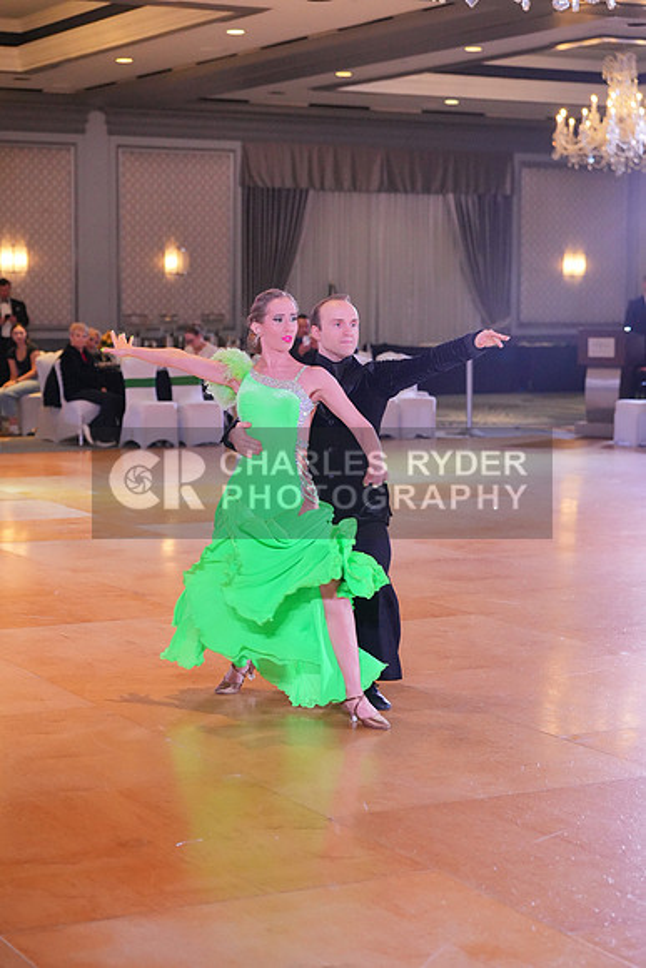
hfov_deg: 18.9
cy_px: 484
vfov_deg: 28.1
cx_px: 323
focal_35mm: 72
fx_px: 1937
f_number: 3.5
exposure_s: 1/500
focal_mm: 72
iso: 6400
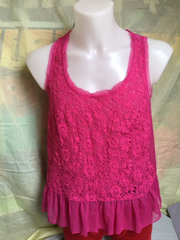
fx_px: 215
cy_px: 120
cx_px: 90
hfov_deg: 45.4
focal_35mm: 31
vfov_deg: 58.4
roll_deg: -0.2
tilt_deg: -10.7
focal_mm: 3.3
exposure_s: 1/33
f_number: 2.4
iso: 50
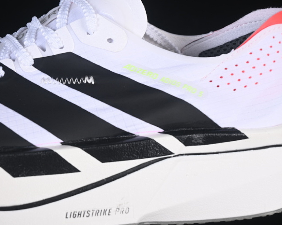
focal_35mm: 88
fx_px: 734
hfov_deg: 21.7
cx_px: 115
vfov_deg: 17.5
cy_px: 111
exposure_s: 1/80
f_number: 7.1
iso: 160
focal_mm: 50
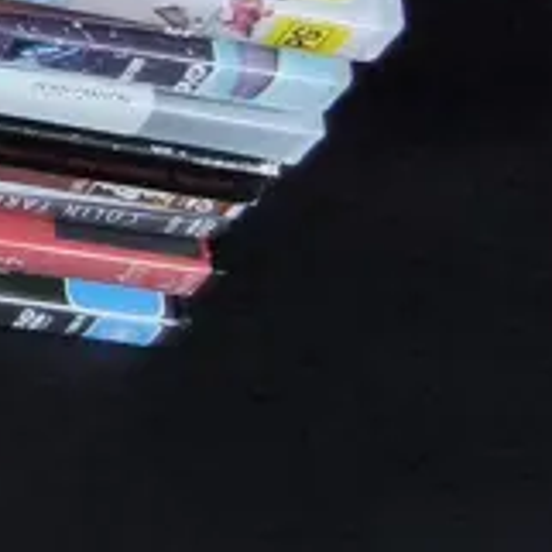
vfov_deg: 10.6
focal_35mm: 152
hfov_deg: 9.1
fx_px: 2742
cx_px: -1152
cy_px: -545
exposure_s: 1/120
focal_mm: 2.87
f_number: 2
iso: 200
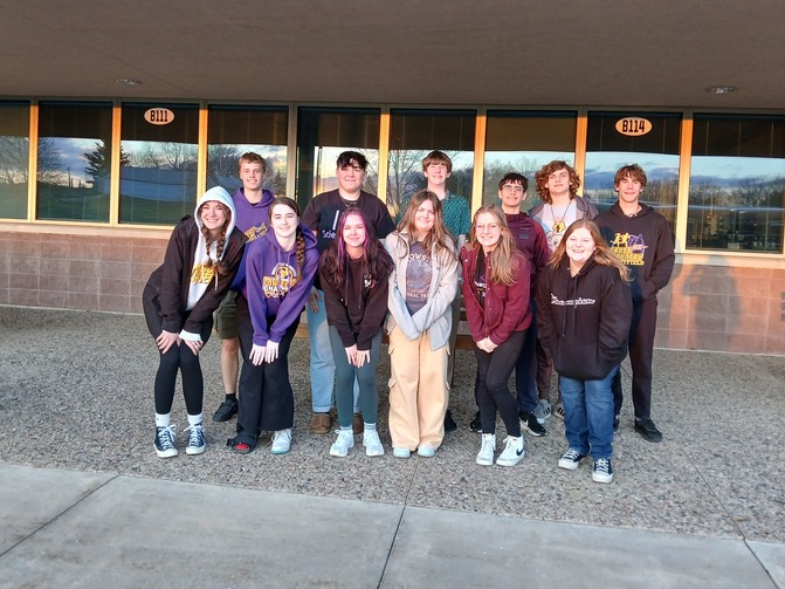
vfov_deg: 45.3
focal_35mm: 31
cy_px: 246
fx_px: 703
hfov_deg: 58.4
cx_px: 384
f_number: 1.8
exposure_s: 1/60
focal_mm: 3.98
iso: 125
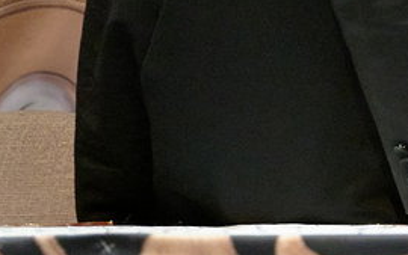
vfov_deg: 8.4
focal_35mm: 156
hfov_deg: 11.2
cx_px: 981
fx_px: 1731
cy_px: -38
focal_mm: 29.5
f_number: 3.5
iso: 3200
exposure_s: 1/200
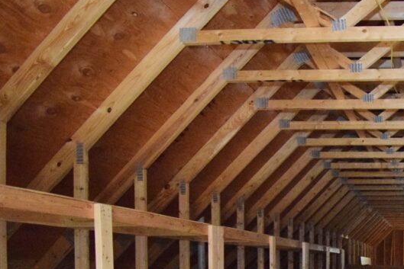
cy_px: 277
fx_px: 382
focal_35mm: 34
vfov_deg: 34.8
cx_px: 422
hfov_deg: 45.2
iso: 6400
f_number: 4.5
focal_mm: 10
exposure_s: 1/20
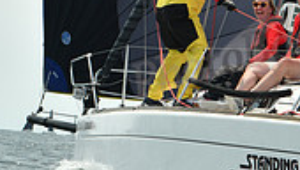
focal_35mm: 250
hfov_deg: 8.4
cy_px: 120
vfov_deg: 4.9
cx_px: 473
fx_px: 1991
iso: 320
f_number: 8
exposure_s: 1/1250
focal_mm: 70
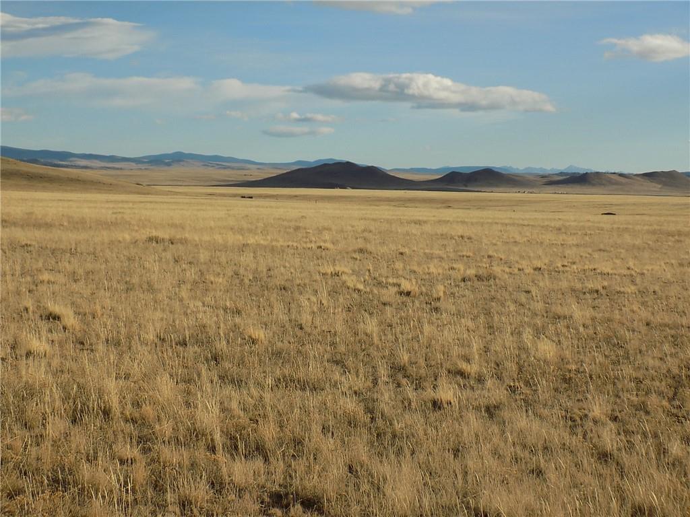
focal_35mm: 78
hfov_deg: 25.0
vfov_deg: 18.9
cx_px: 345
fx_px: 1555
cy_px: 258
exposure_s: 1/800
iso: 80
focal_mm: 13.9
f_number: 4.3
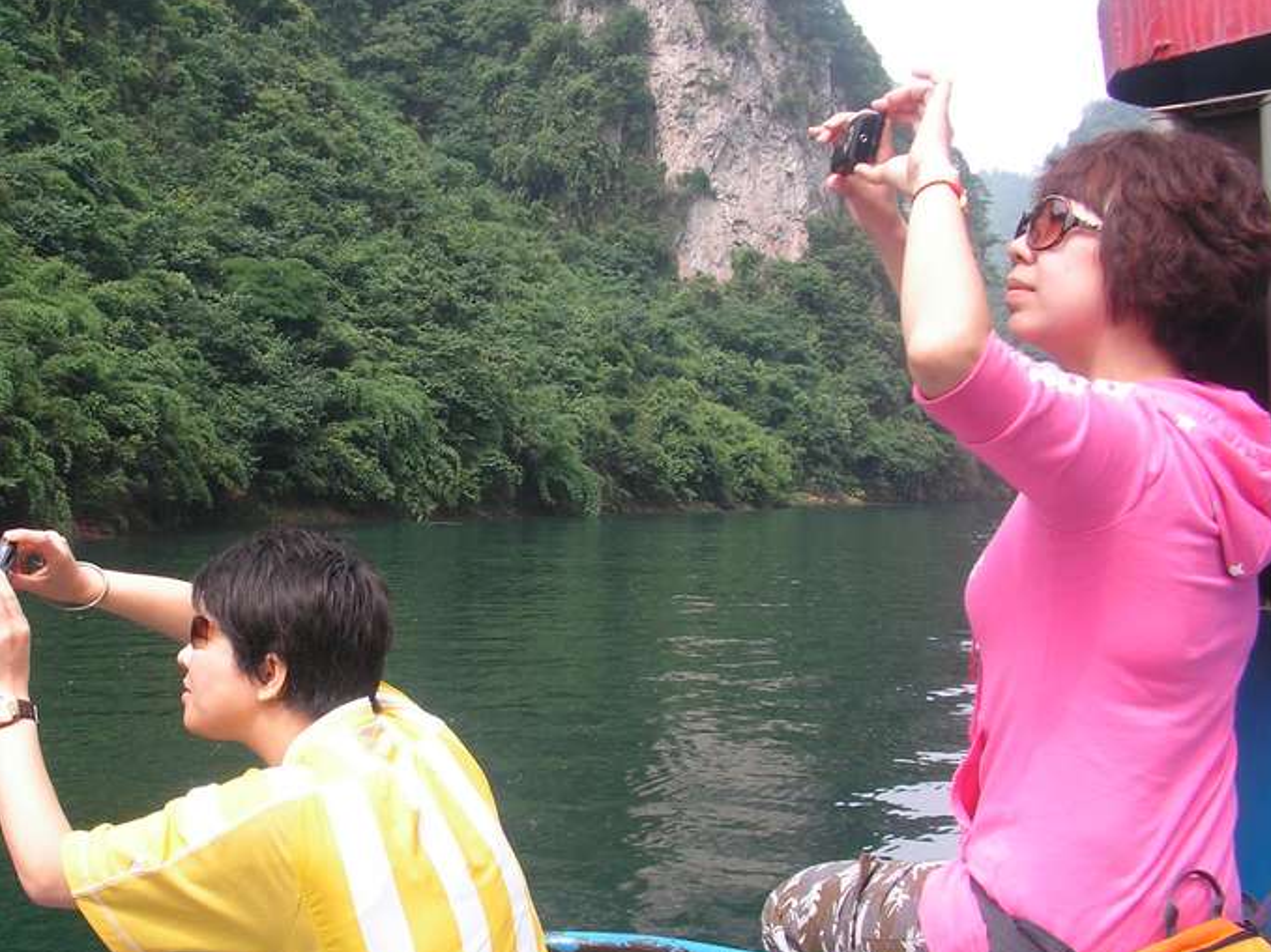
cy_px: 514
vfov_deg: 27.5
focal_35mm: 53
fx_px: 1946
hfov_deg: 35.7
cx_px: 395
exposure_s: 1/125
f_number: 4.8
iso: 50
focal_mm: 6
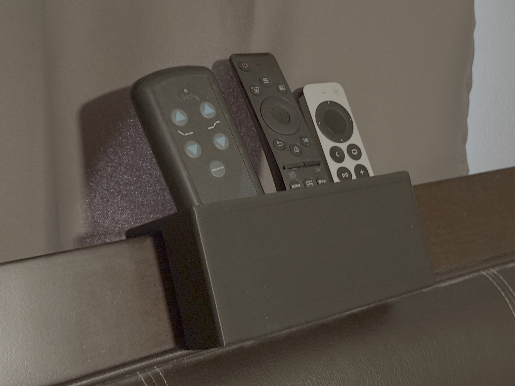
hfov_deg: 37.5
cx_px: 260
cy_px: 197
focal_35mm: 51
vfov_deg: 28.6
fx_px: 759
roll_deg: -1.0
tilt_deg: -15.8
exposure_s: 1/15
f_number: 1.78
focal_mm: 6.76
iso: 800
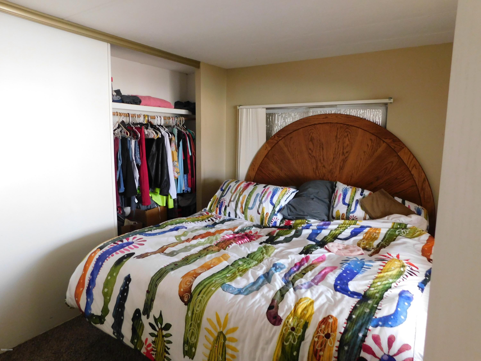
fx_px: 320
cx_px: 240
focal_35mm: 23
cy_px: 180
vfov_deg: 58.9
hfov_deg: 73.9
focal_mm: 4
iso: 280
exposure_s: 1/30
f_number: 3
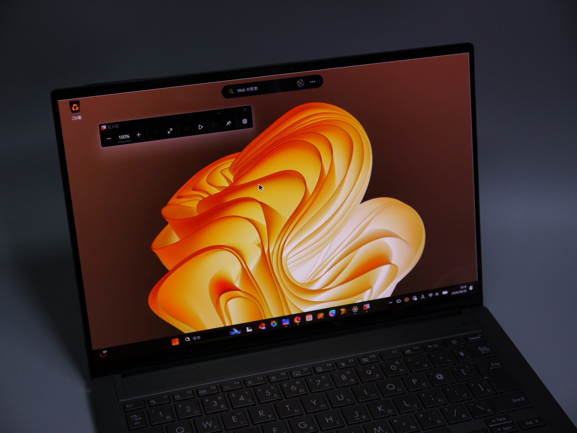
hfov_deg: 31.2
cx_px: 288
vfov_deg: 23.7
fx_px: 1033
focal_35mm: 62
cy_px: 216
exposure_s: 1/60
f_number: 5
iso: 320
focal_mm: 31
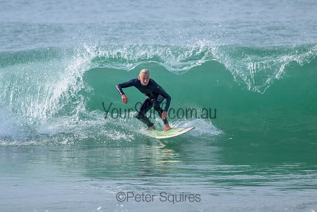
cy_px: 75
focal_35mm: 1101
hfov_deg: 1.9
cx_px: 135
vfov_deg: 1.2
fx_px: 9695
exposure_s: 1/2000
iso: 1600
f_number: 11
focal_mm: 800
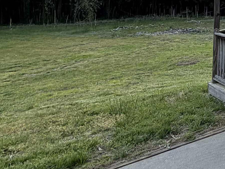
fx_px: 312
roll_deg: -0.3
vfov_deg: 28.2
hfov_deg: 25.3
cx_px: 365
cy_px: -5
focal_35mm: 48
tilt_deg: -2.2
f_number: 2.2
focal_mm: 2.22
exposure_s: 1/596
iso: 40
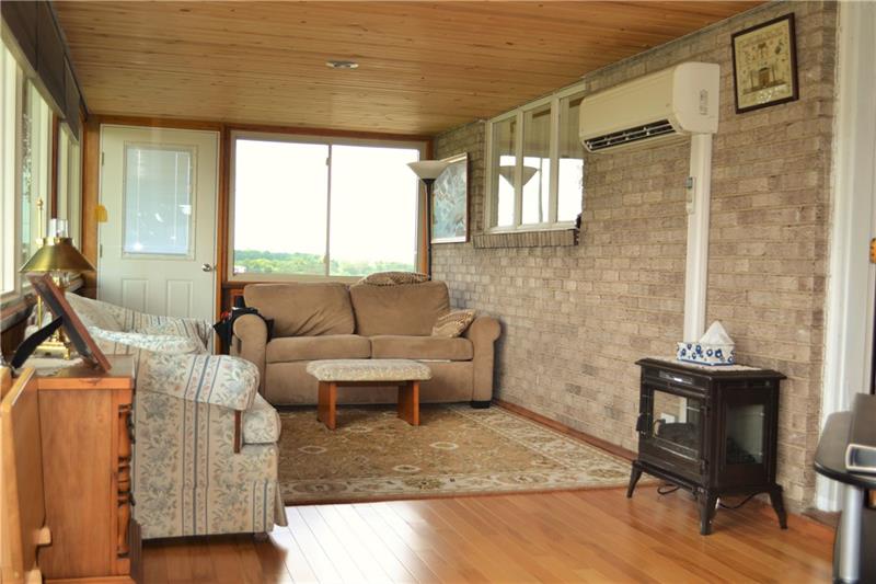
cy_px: 292
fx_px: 949
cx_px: 438
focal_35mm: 39
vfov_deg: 34.2
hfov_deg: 49.6
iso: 320
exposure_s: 1/125
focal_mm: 26
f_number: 4.2
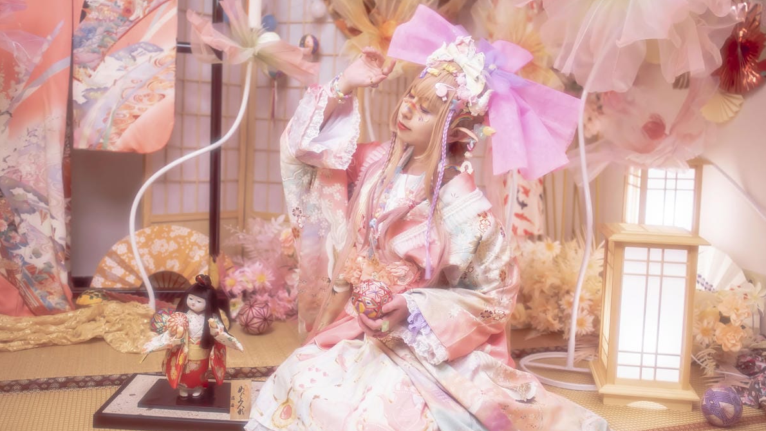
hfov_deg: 54.0
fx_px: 751
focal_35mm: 37
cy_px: 182
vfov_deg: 31.9
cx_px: 384
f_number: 2.5
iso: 400
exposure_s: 1/200
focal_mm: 35
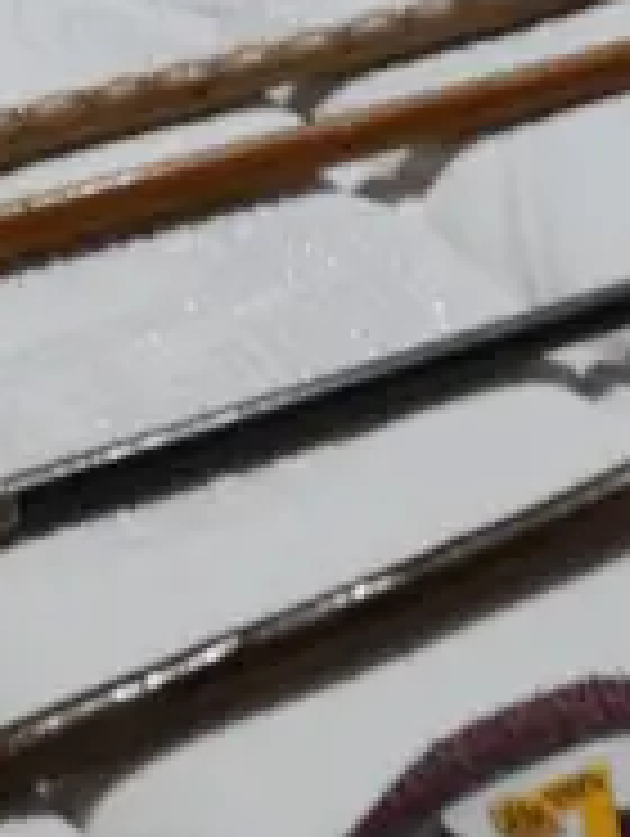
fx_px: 5060
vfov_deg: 9.3
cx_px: -385
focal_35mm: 209
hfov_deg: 7.0
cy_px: -270
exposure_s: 1/100
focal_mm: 19
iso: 200
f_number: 4.1
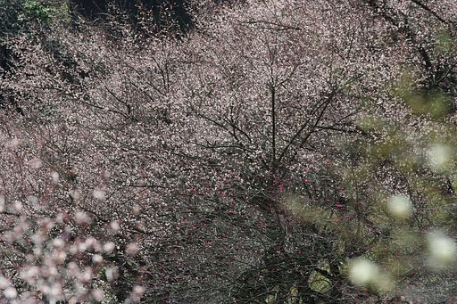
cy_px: 152
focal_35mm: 300
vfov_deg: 4.6
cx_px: 228
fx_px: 3807
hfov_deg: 6.9
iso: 200
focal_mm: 200
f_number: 10
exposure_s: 1/200
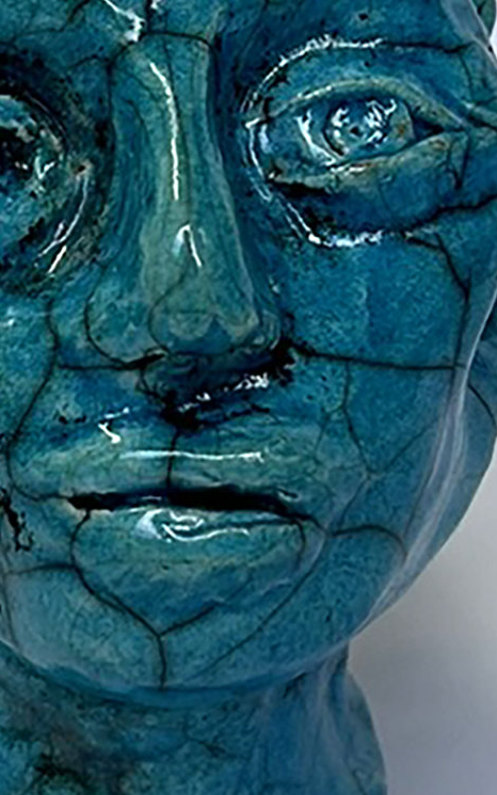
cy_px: 403
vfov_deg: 34.5
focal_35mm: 59
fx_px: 1278
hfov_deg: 21.9
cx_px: 160
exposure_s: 1/351
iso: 50
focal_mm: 5.7
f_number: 1.5
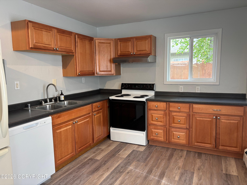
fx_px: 186
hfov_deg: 67.3
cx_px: 124
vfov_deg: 53.1
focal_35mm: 26
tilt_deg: -5.8
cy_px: 92
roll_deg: +0.1
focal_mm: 5.96
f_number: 1.6
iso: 80
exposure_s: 1/60
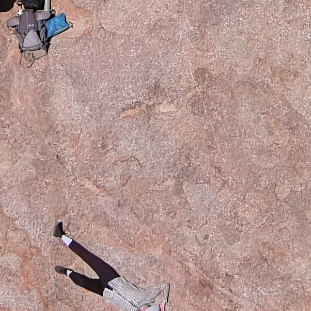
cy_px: -454
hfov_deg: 7.8
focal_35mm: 224
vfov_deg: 7.3
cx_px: 135
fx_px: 2277
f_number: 2.8
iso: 100
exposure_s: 1/2500
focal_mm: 10.57
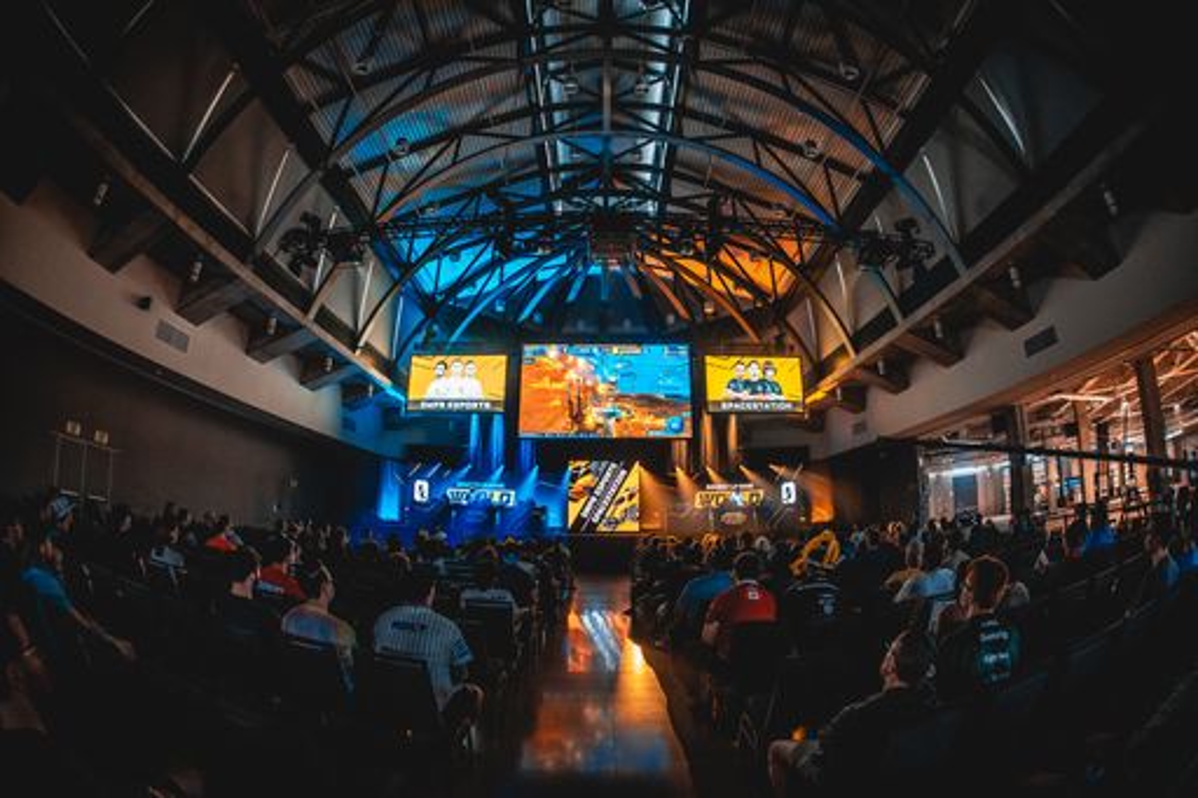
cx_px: 599
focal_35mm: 15
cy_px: 399
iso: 1600
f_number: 4
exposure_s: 1/80
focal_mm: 15
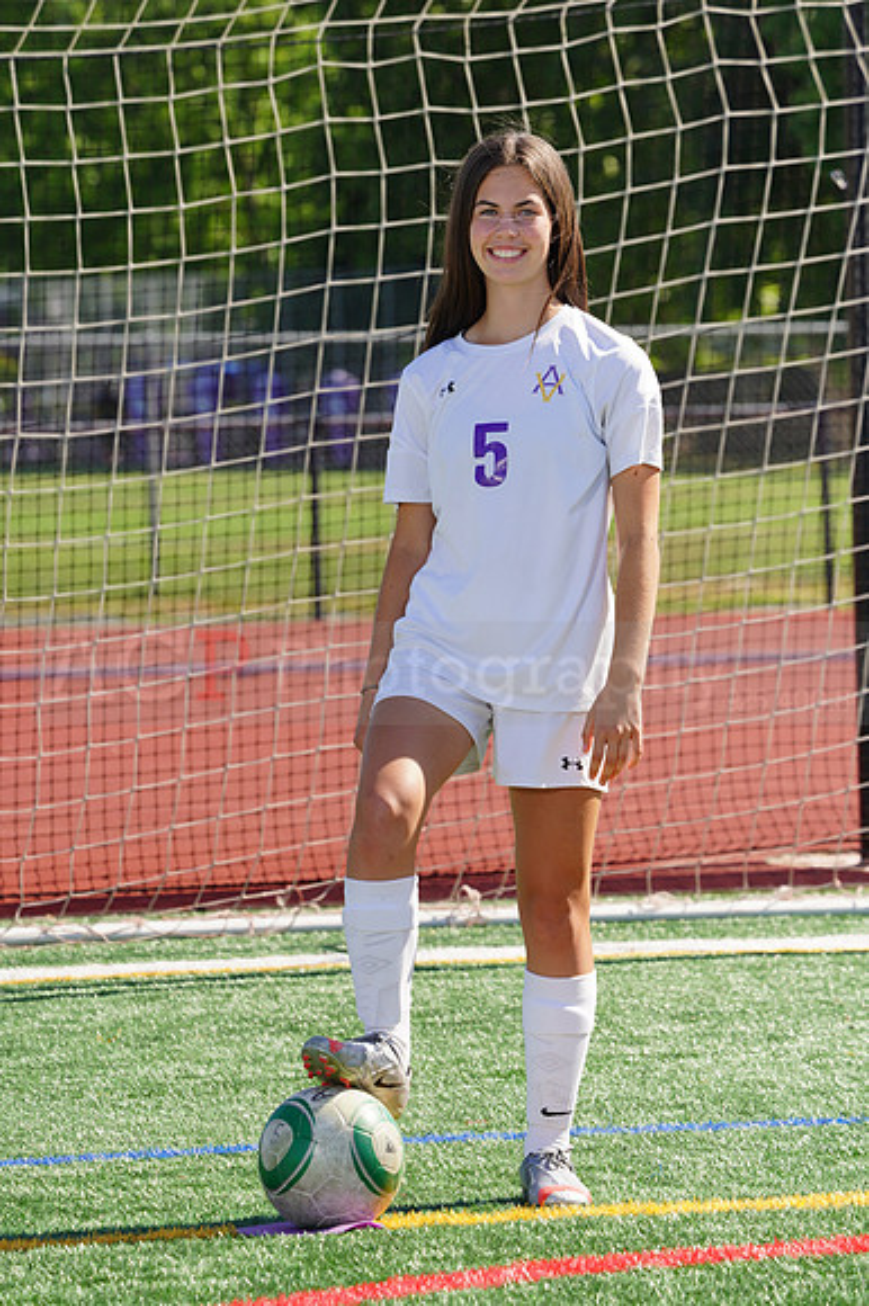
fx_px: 9280
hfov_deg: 5.4
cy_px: 653
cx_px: 434
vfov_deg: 8.0
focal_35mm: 256
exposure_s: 1/250
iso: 200
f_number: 11
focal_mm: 256
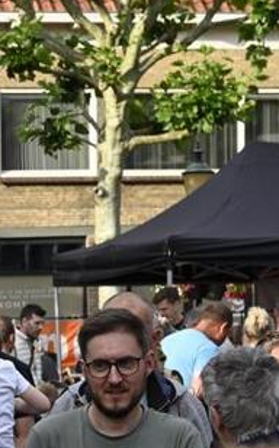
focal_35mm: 164
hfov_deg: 7.8
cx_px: -126
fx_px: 1999
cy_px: 437
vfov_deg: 12.6
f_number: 5.6
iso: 160
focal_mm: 50
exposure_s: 1/250
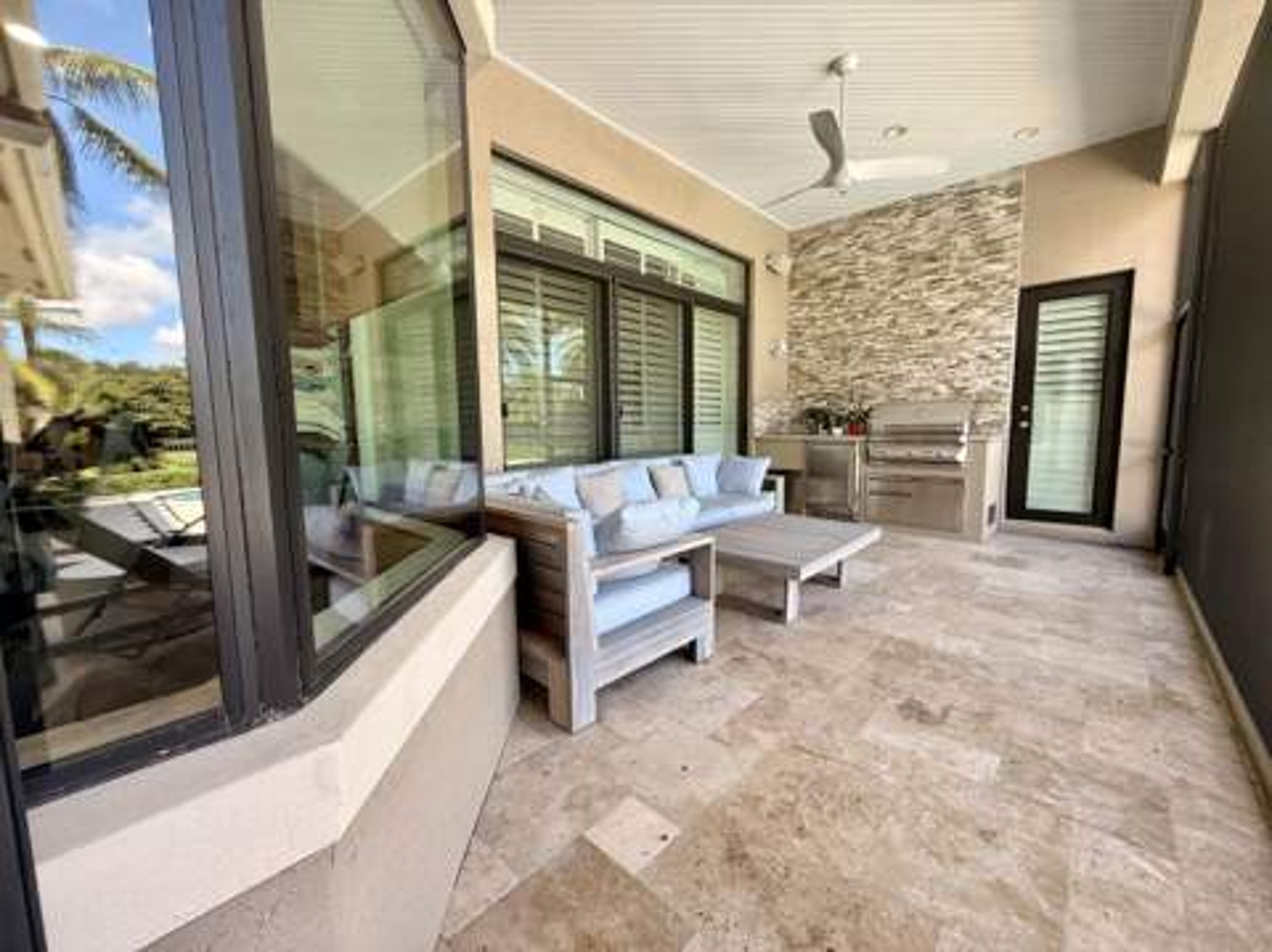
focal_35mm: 14
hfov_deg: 102.1
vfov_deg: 85.6
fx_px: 514
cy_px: 476
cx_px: 636
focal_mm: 2.22
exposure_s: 1/120
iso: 100
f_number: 2.2
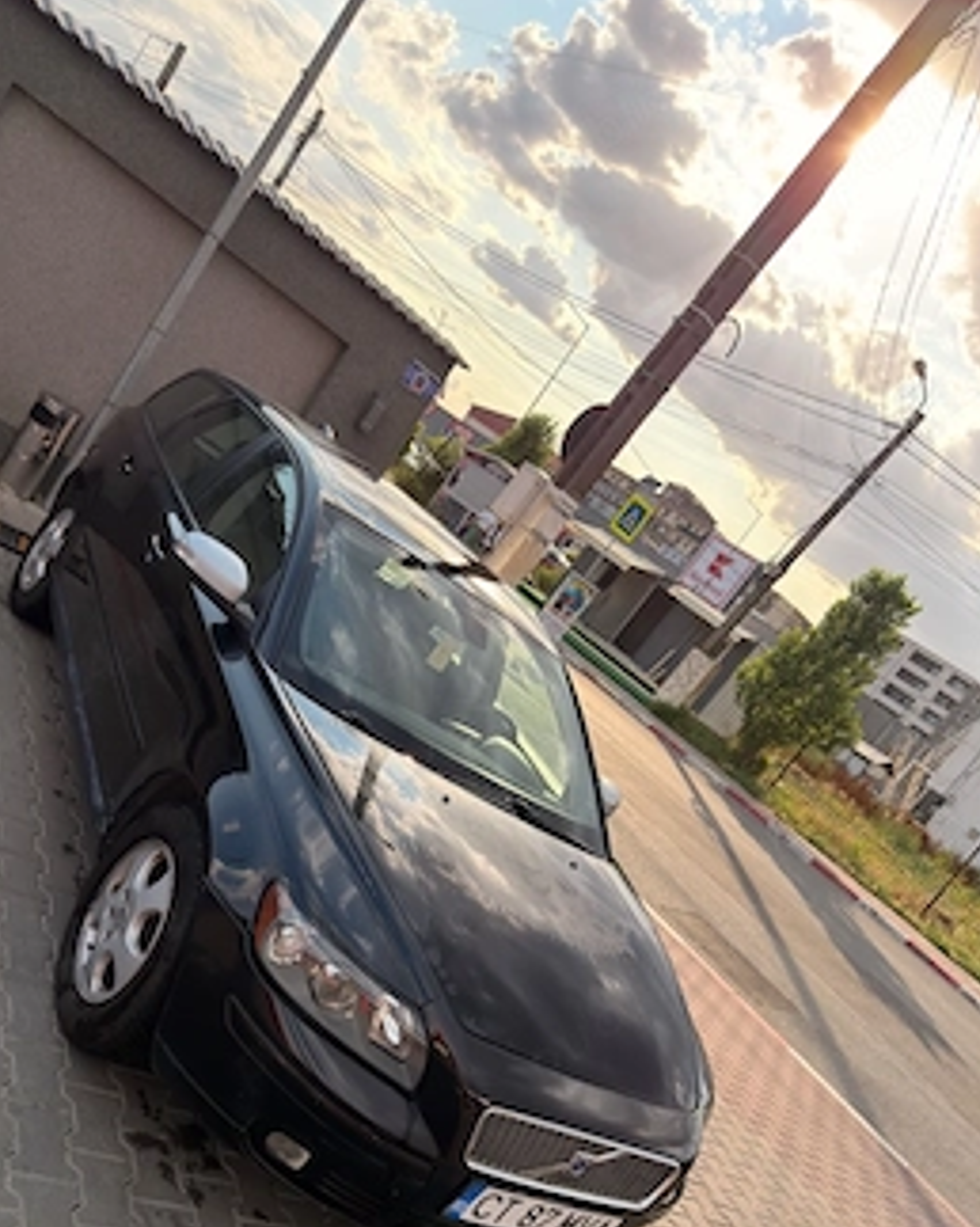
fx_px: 1052
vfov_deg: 59.9
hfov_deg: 49.8
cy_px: 741
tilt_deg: -11.2
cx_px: 429
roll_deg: -38.3
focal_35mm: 29
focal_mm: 6.76
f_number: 1.78
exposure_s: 1/3717
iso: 100
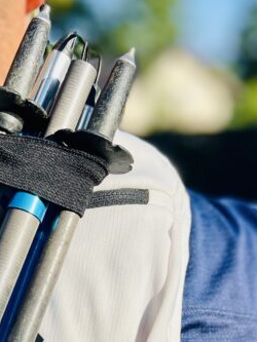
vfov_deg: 22.6
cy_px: 433
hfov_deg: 18.3
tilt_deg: -22.5
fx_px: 772
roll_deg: +4.7
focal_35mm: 78
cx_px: -12
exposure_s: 1/2513
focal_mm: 5.1
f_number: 1.6
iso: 50
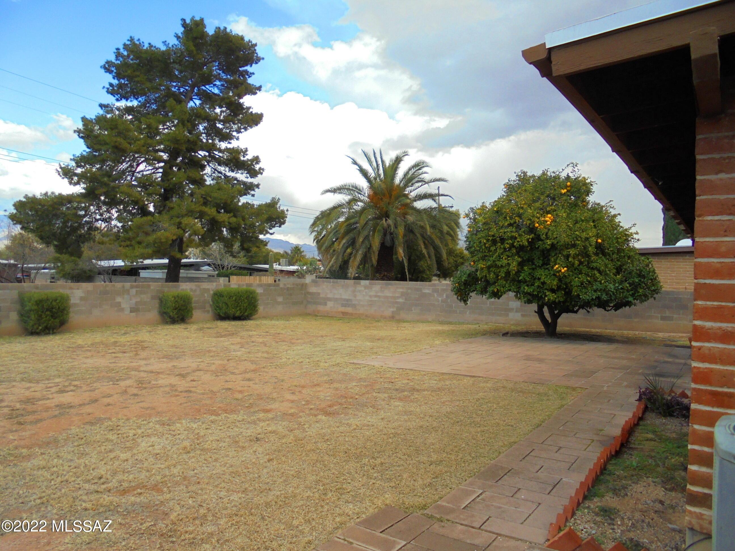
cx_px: 368
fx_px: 552
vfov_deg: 53.1
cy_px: 276
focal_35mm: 26
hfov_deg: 67.3
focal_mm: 4.6
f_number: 3.5
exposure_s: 1/640
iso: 100
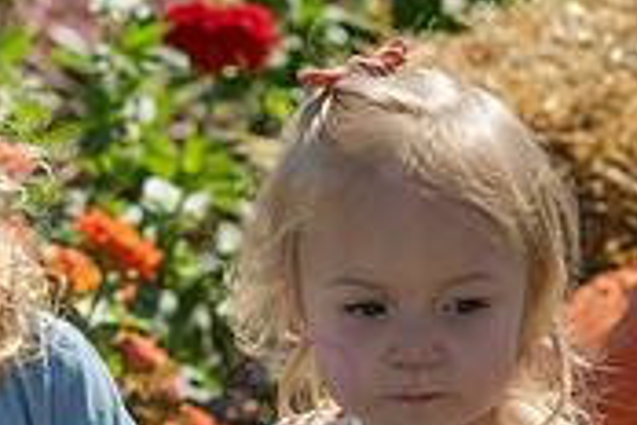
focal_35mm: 283
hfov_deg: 7.3
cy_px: 412
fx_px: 5007
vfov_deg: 4.8
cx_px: 59
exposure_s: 1/1250
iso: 400
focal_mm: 85
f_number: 6.3
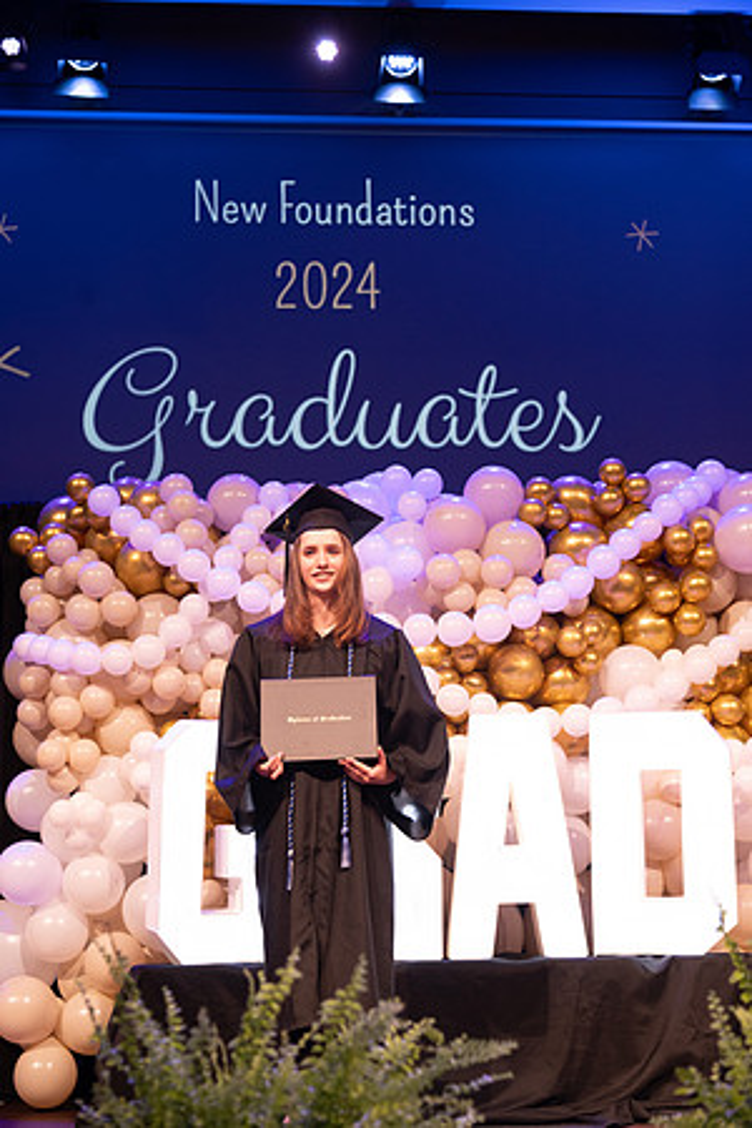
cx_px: 376
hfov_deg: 23.4
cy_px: 564
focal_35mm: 58
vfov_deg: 34.5
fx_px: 1817
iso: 1600
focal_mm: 58
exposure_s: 1/200
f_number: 4
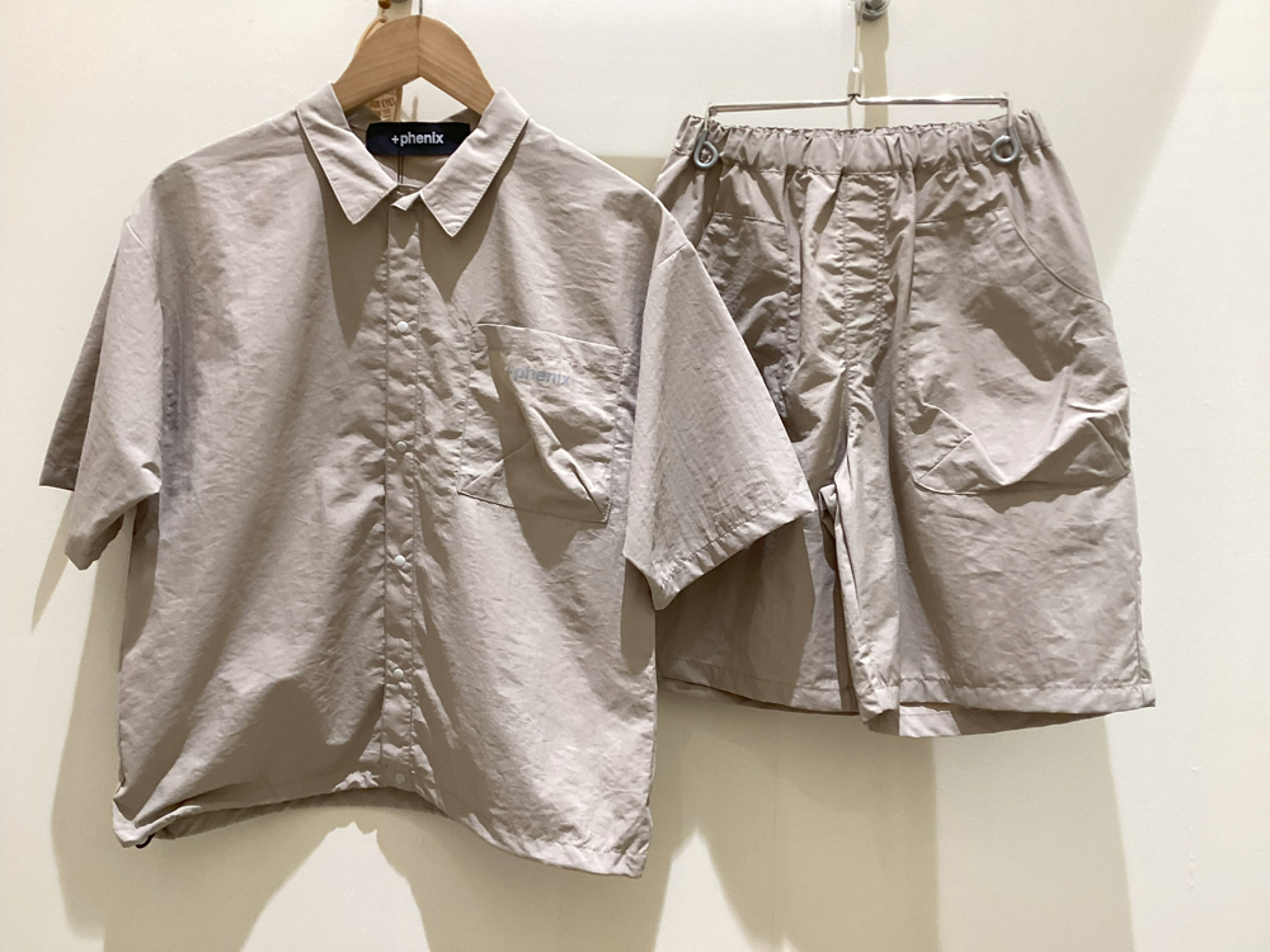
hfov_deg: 58.4
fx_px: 1137
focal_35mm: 31
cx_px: 635
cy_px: 476
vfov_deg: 45.4
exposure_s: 1/50
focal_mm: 3.3
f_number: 2.4
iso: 125
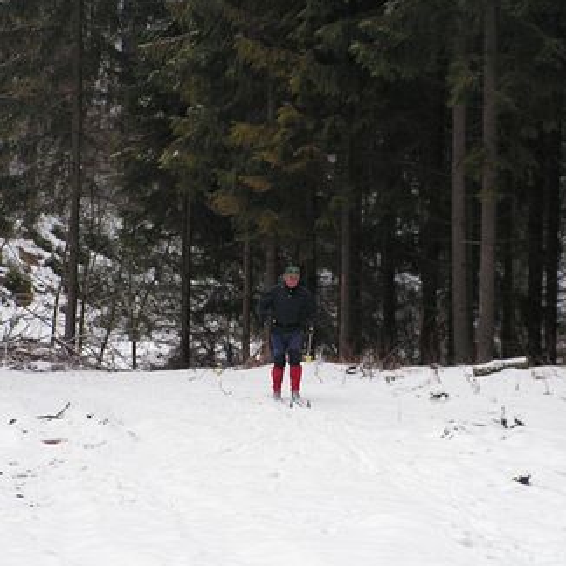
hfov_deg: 10.5
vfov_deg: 10.5
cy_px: 287
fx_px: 3089
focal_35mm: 167
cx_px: 252
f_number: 3.4
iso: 64
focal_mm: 22.8
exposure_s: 1/250
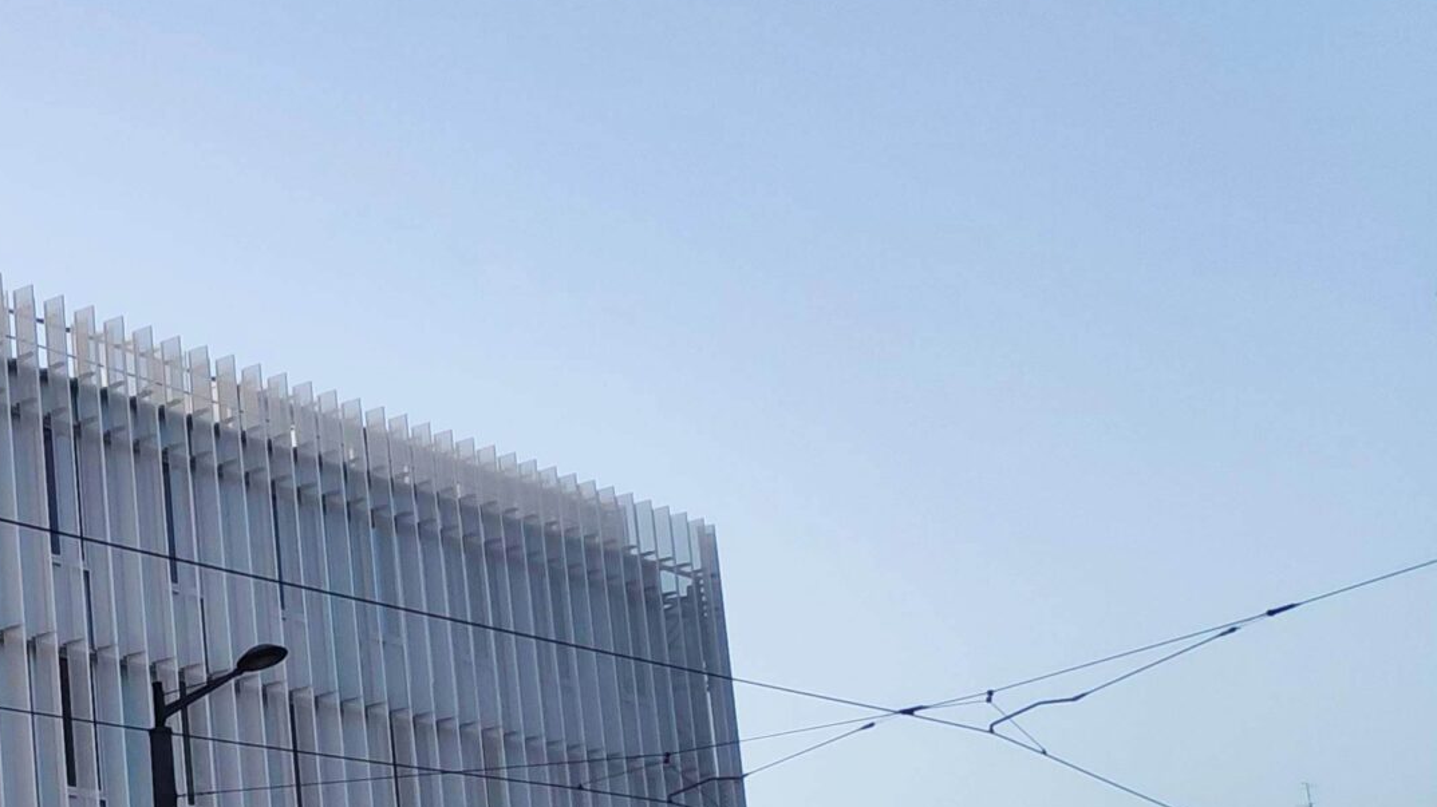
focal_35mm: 52
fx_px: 1981
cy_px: 965
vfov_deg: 21.4
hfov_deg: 33.2
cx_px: -256
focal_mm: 3.94
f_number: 1.9
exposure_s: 1/50
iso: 365
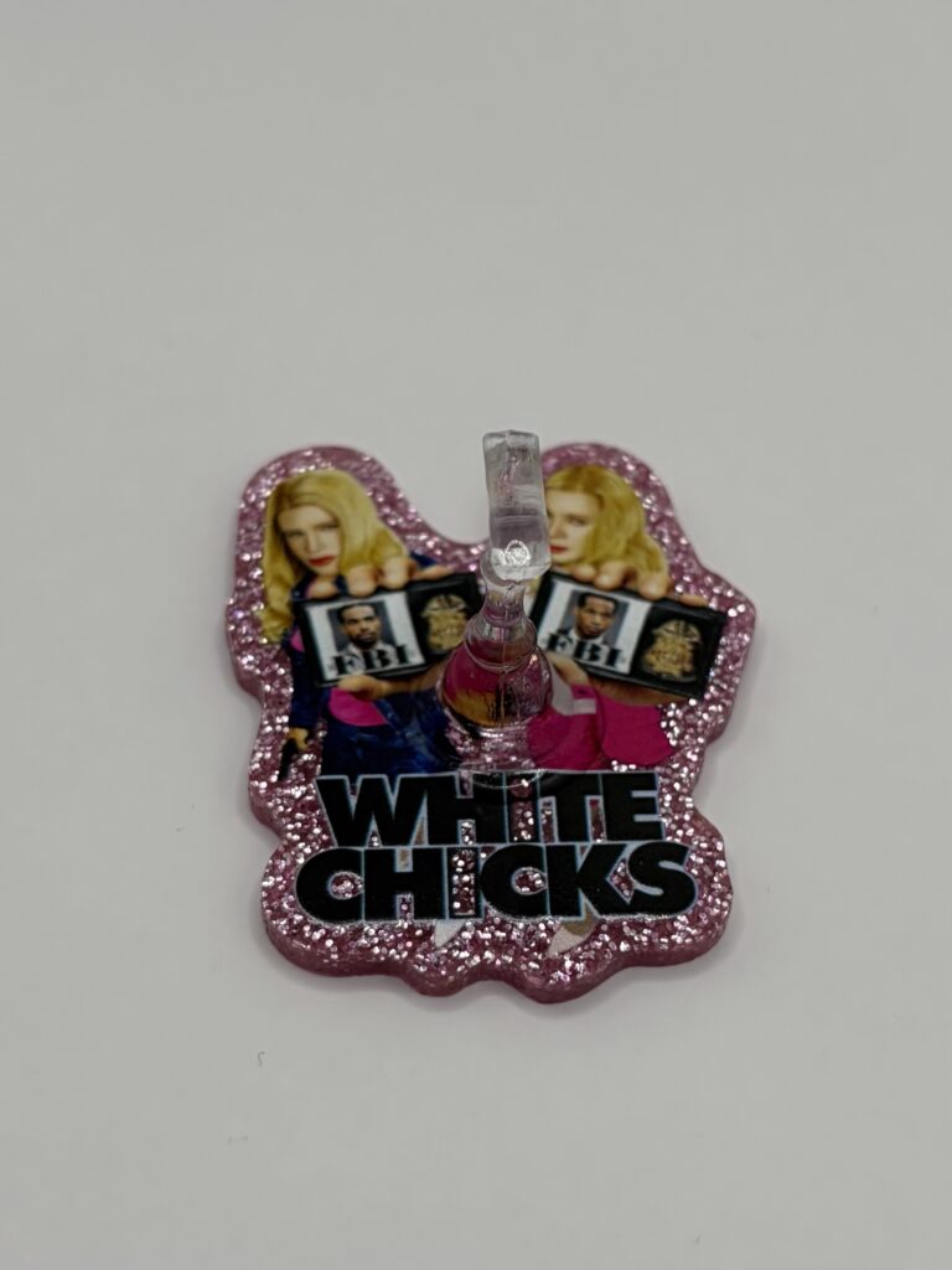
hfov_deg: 53.1
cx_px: 476
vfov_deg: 67.3
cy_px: 635
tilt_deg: -48.9
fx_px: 953
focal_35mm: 26
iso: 50
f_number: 1.6
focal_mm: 5.96
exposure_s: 1/1263
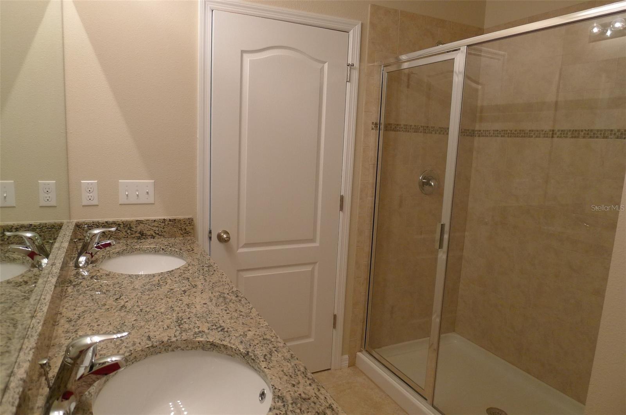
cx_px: 313
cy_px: 208
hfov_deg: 73.8
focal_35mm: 24
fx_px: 417
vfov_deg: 53.0
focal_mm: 5.1
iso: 250
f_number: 2
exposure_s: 1/60
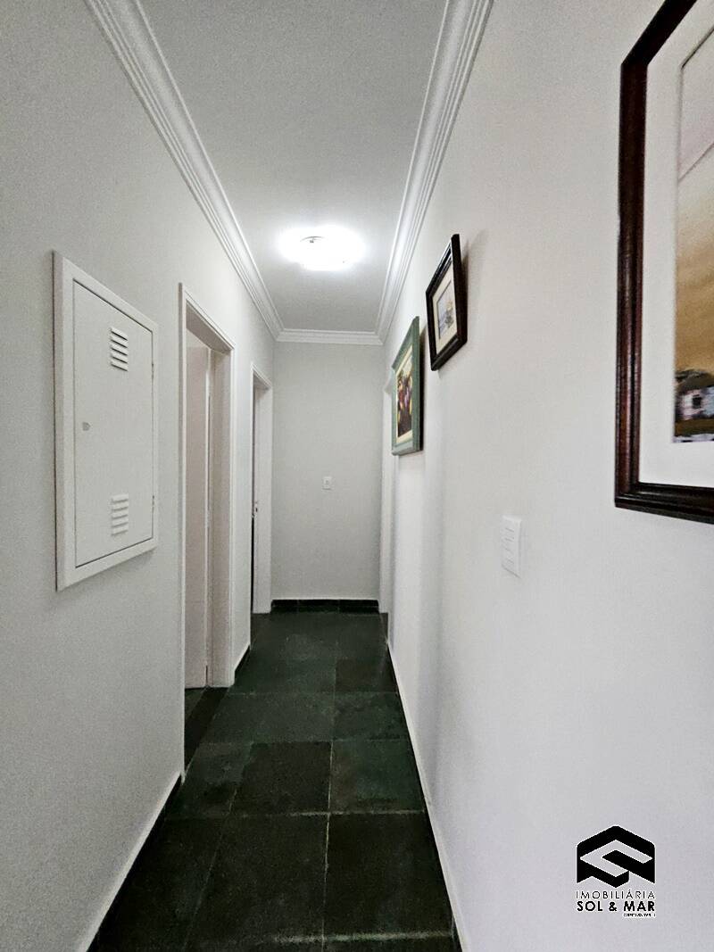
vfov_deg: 106.2
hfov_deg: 89.9
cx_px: 357
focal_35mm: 13
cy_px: 476
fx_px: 358
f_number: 2.2
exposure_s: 1/60
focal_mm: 1.7
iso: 320
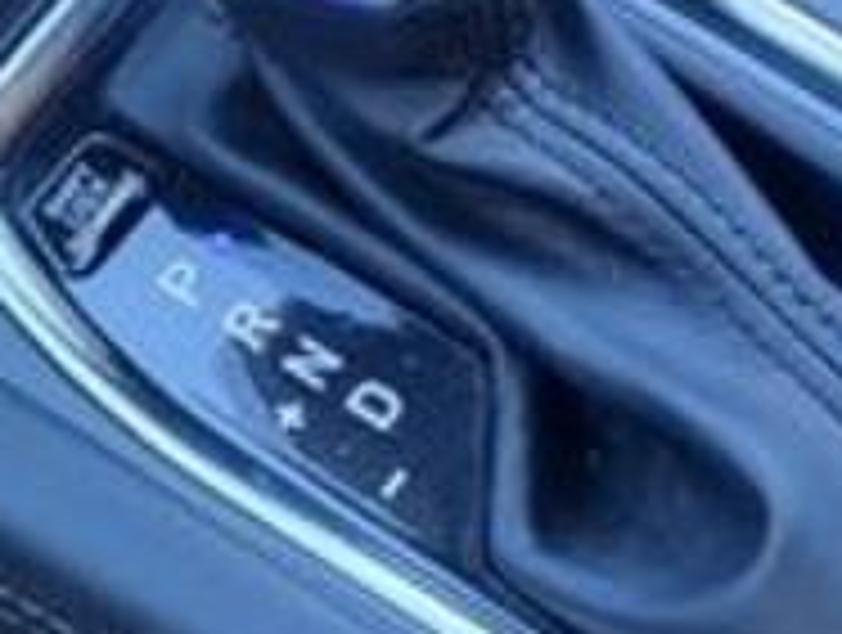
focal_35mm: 142
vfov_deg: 10.5
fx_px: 3461
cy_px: 162
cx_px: 1189
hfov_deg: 13.2
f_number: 1.8
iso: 200
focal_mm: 5.4
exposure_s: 1/60
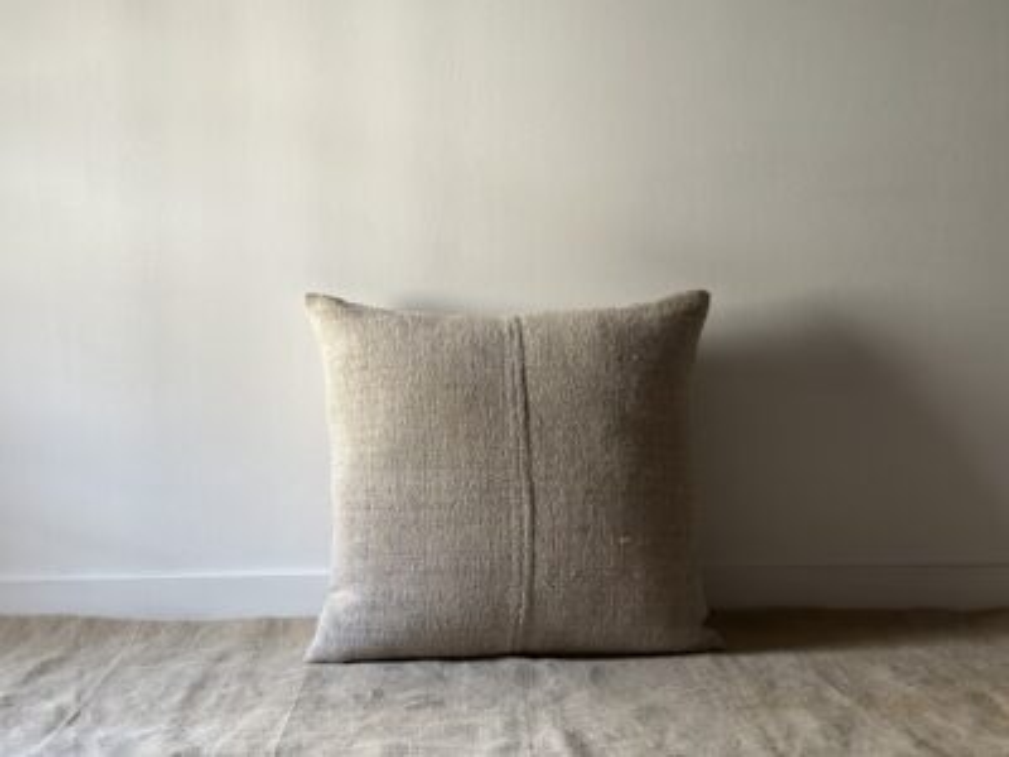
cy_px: 378
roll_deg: +0.4
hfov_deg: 39.7
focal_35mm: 48
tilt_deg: -4.7
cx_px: 504
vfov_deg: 30.3
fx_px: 1399
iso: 160
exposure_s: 1/60
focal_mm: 6.86
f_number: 1.78
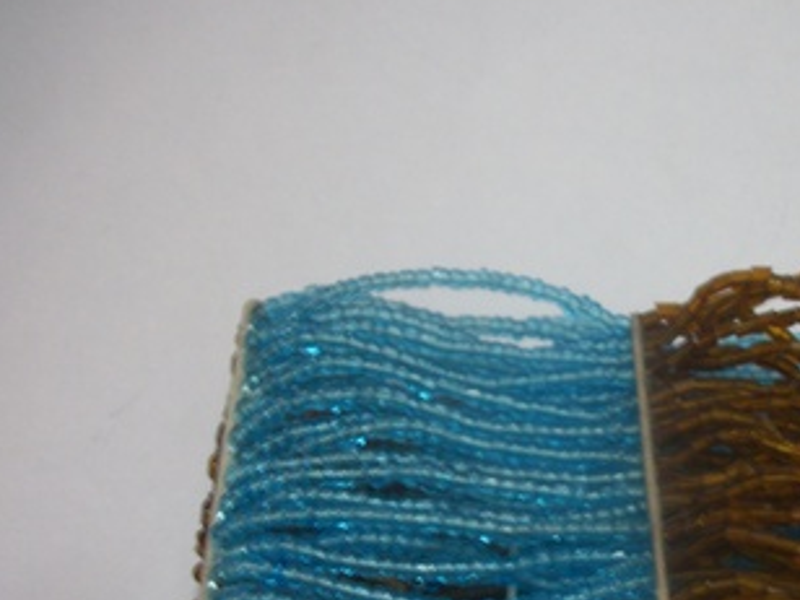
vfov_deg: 27.5
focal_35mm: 52
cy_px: 477
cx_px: 590
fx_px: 1202
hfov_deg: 36.1
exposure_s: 1/8
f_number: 2.9
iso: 148
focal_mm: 5.7
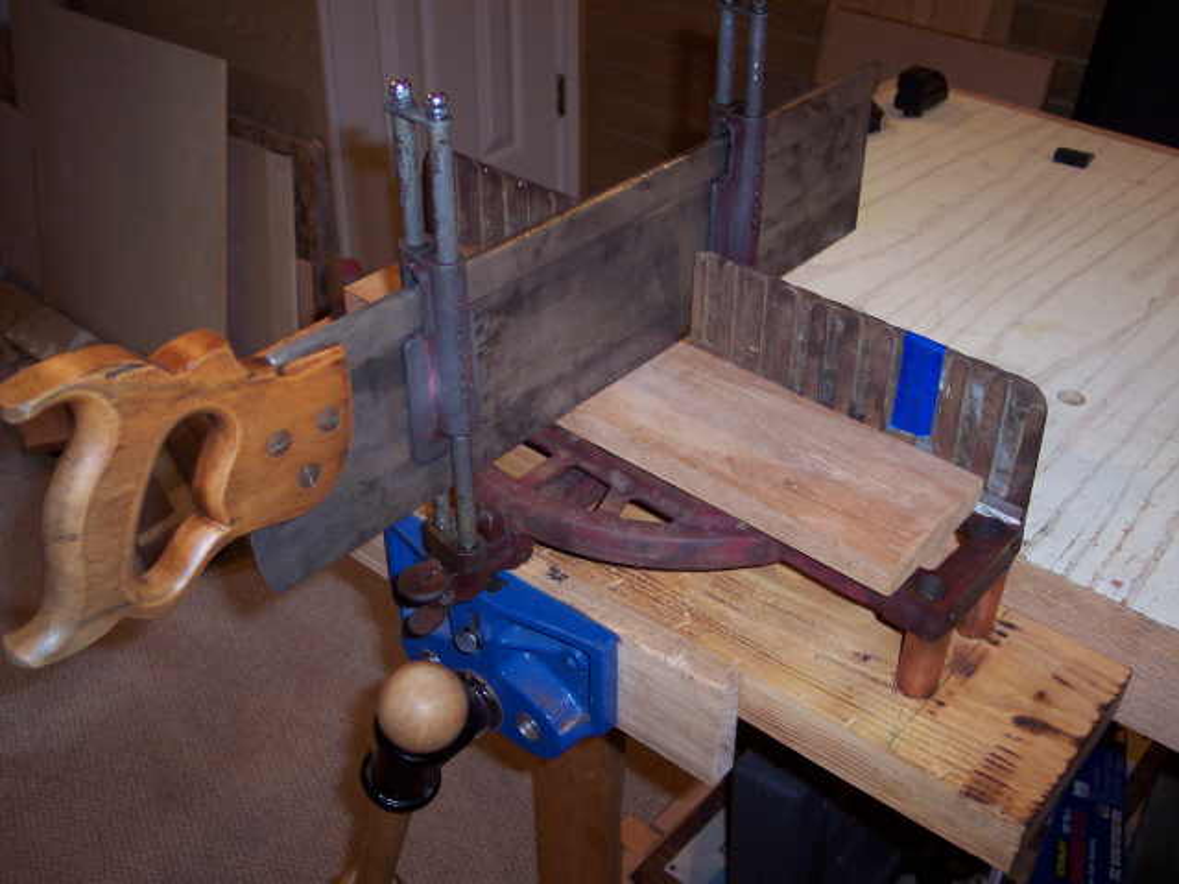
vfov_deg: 37.7
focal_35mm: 38
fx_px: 1294
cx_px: 590
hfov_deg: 49.0
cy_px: 442
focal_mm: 8
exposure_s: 1/30
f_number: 2.8
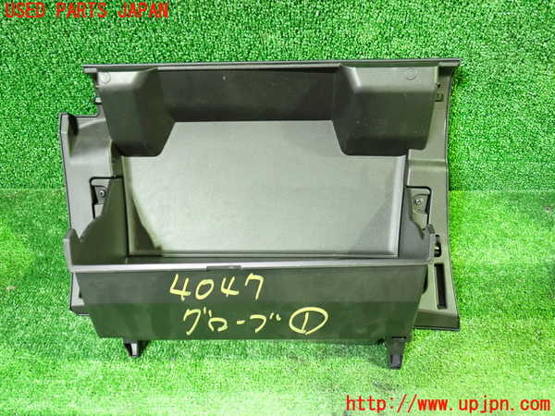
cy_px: 208
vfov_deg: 46.8
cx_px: 278
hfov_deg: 60.0
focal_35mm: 30
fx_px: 481
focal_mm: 5.4
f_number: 2.3
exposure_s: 1/20
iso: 800
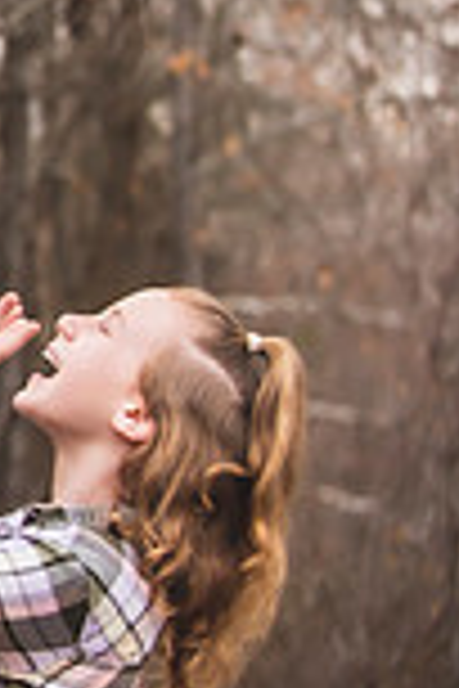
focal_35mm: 266
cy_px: -52
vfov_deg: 7.7
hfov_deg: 5.0
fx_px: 5087
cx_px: -819
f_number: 4
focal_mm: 70
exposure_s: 1/400
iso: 500
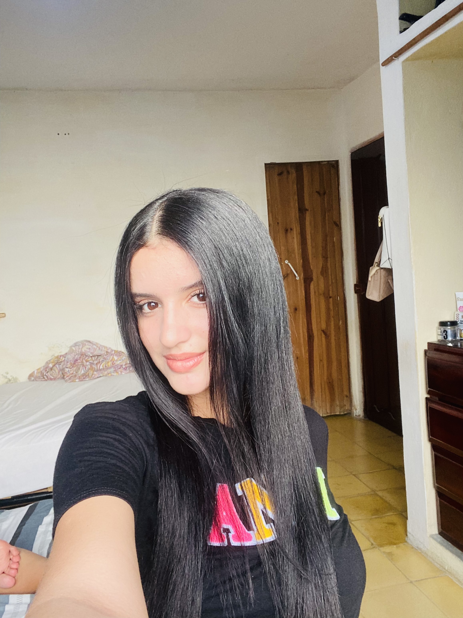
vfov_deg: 60.0
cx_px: 232
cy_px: 309
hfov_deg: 46.8
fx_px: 535
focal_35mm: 30
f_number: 2.2
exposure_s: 1/94
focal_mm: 2.71
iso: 100
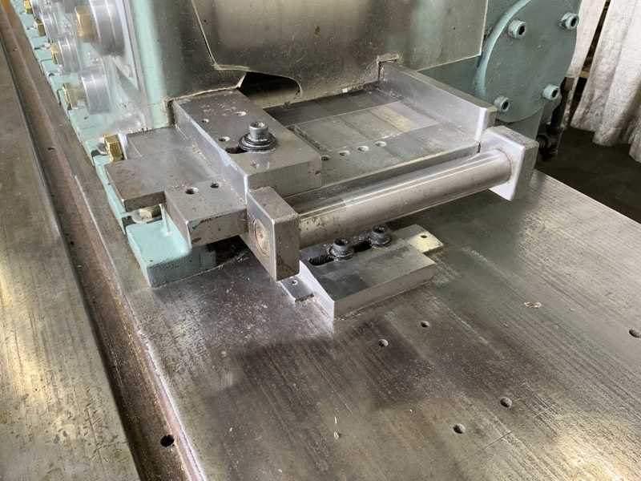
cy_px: 240
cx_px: 320
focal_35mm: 29
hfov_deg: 61.7
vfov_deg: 48.2
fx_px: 537
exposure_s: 1/60
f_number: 1.8
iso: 50
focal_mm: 3
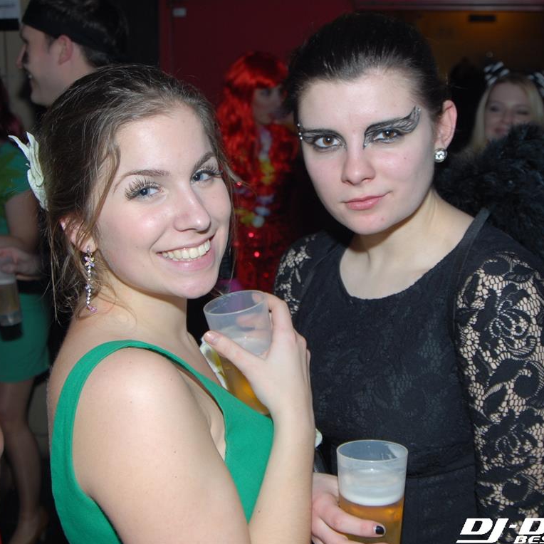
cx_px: 289
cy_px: 273
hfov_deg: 36.8
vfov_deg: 36.8
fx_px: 818
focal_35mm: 46
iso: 200
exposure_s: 1/8
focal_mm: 24
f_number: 5.6
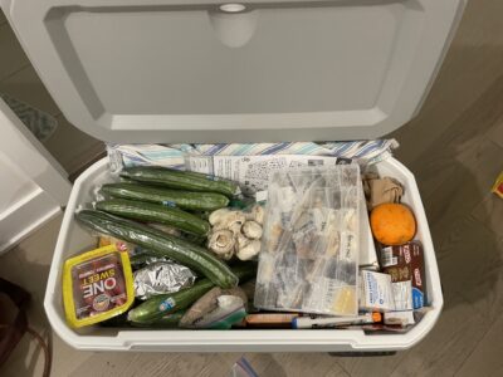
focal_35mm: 26
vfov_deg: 53.1
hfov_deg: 67.3
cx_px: 252
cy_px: 188
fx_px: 378
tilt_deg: -60.5
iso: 500
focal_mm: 4.2
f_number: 1.6
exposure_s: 1/60
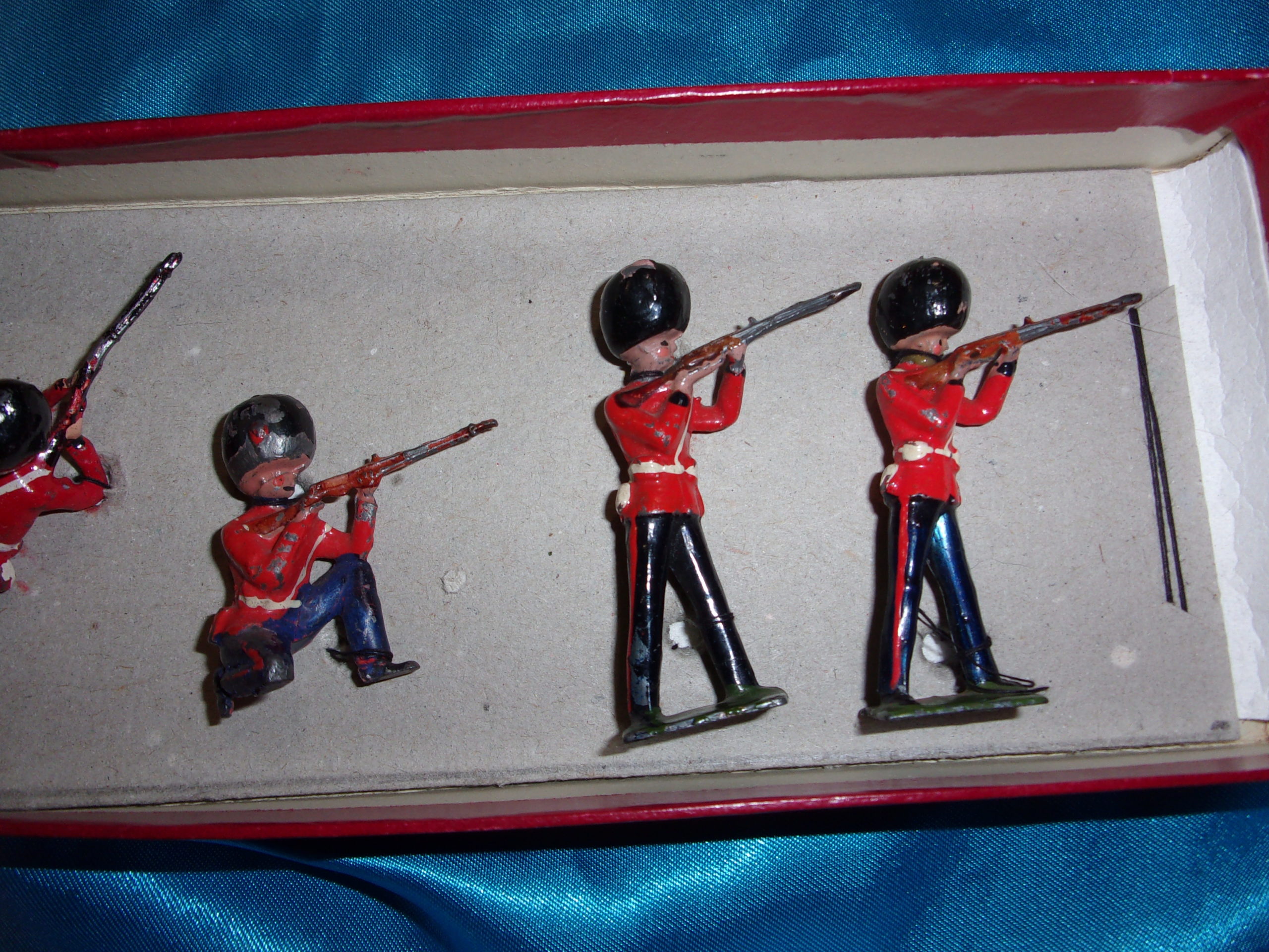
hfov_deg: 63.4
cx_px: 634
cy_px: 476
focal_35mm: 28
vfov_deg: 49.7
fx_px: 1026
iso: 80
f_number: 3.9
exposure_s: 1/34
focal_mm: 5.1
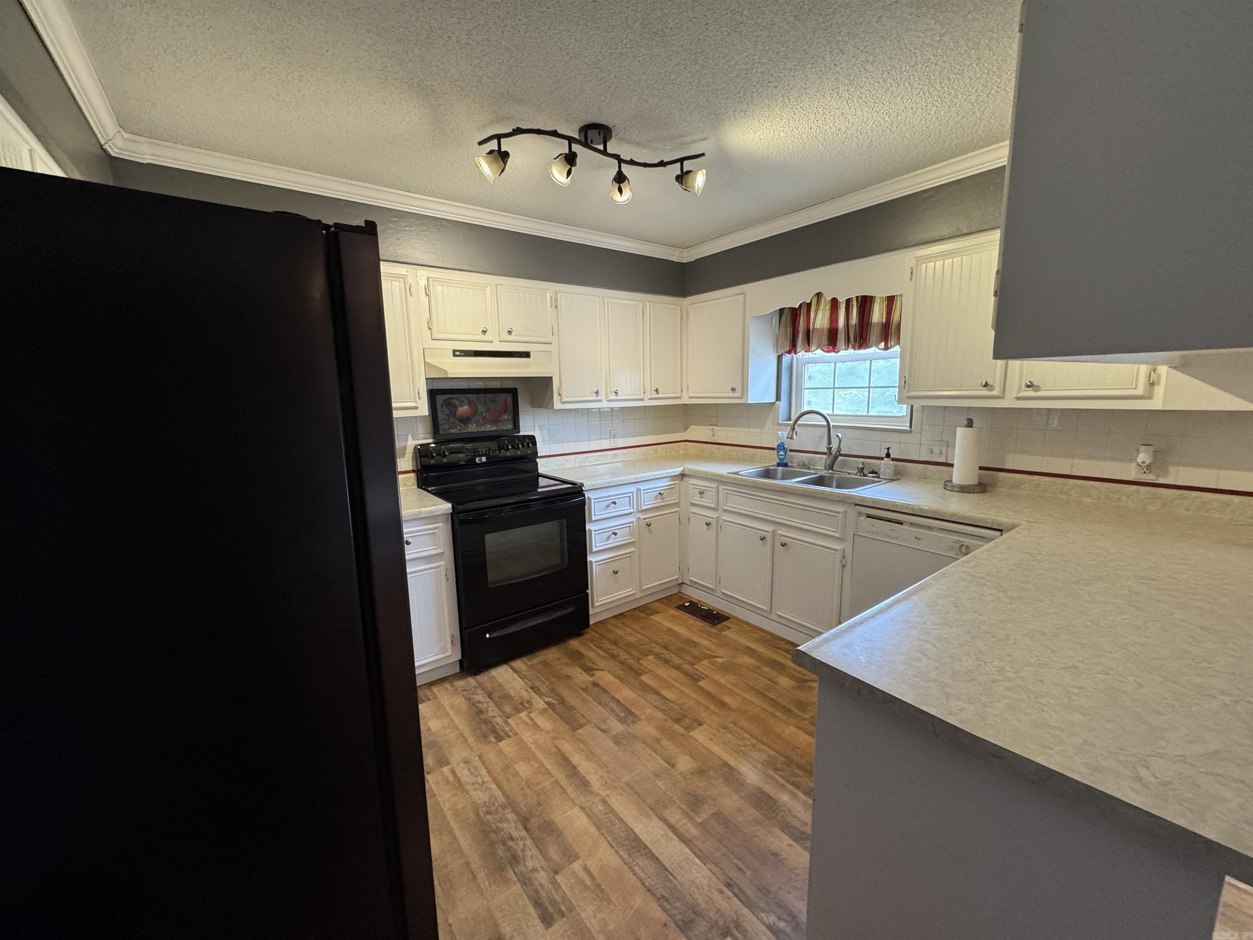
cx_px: 626
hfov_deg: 102.1
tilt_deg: -9.6
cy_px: 470
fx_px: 507
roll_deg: +0.8
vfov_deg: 85.7
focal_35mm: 14
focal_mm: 2.22
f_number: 2.2
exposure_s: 1/120
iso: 320
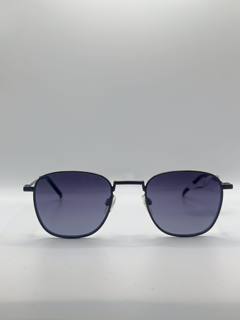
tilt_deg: -11.1
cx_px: 120
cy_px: 160
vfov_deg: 39.7
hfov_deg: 30.3
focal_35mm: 48
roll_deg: -1.0
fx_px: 444
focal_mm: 6.86
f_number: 1.78
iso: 80
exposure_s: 1/642
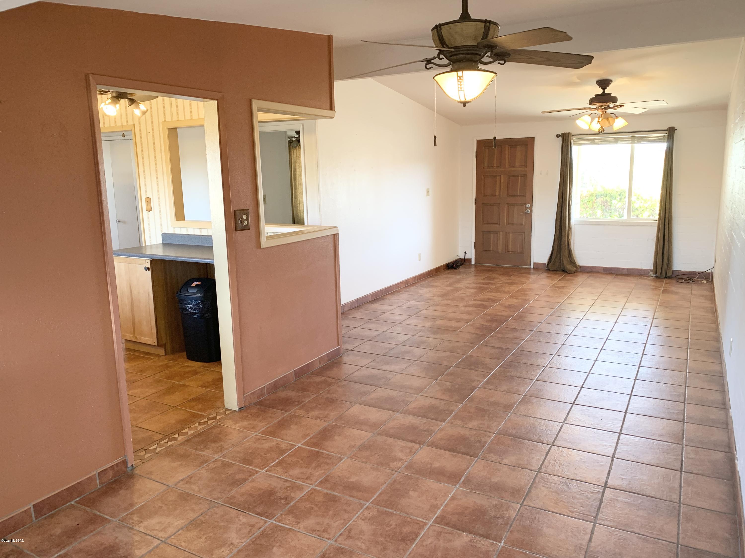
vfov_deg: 53.1
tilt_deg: -9.4
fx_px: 560
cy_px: 279
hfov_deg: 67.3
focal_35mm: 26
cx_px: 372
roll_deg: +1.1
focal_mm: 4.25
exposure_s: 1/60
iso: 100
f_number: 1.8
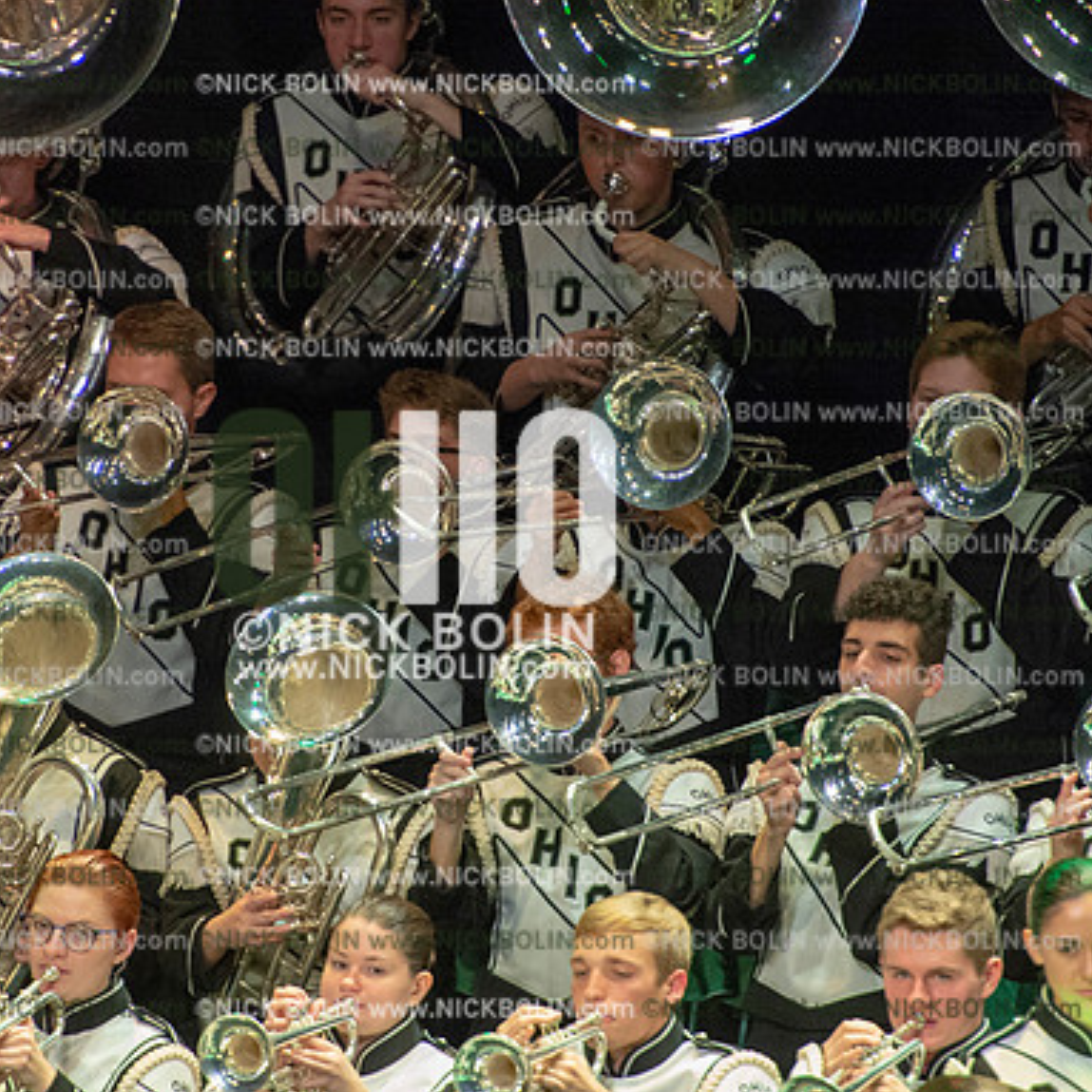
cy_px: 545
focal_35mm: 514
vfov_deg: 3.4
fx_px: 18345
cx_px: 413
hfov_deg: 3.4
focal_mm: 400
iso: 8000
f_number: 5.6
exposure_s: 1/320
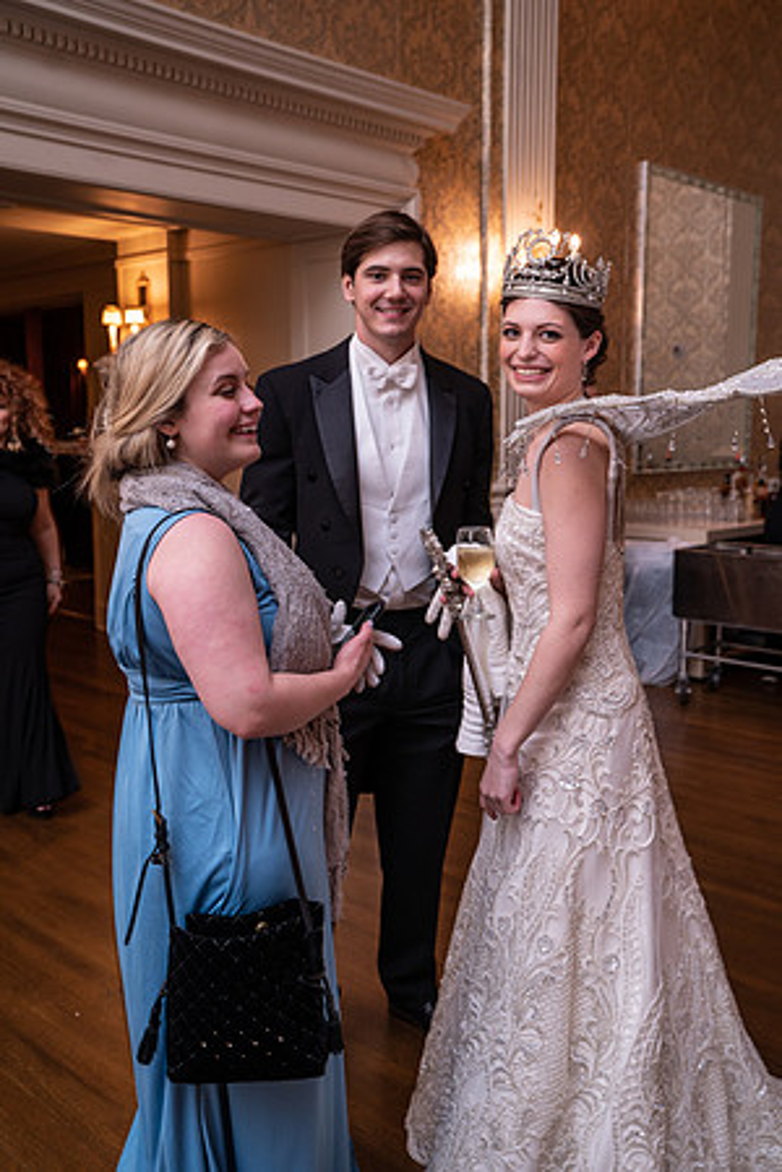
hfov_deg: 40.0
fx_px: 1075
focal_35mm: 33
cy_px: 586
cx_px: 391
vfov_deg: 57.2
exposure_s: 1/25
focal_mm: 33
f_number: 4.5
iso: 800
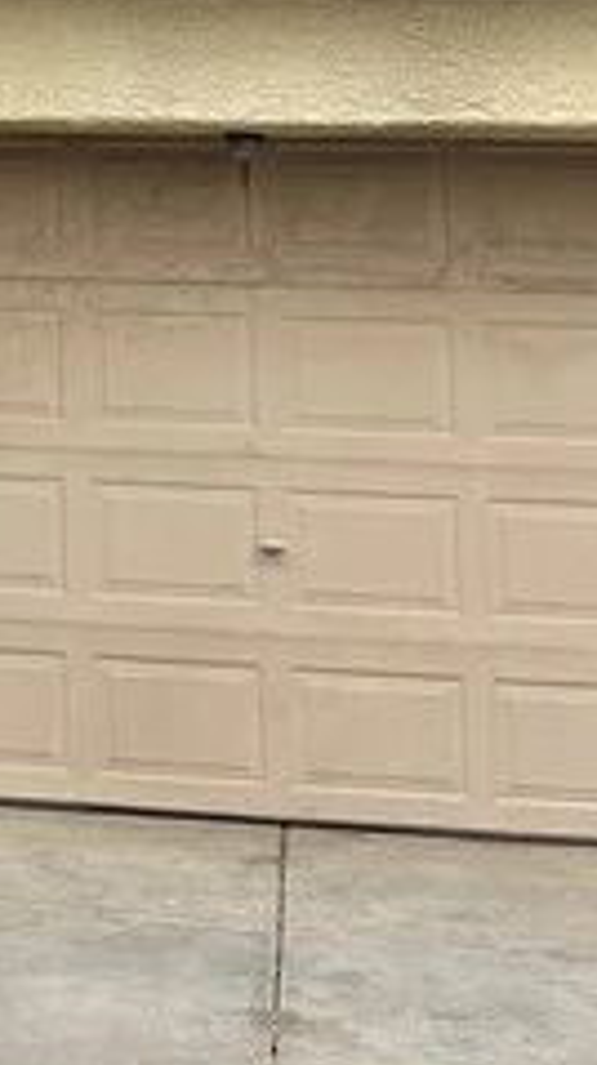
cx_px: -575
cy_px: -169
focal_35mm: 112
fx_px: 3160
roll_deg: -1.6
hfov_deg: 10.0
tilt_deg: +10.3
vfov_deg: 18.3
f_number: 1.78
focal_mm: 6.86
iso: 80
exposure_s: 1/2525
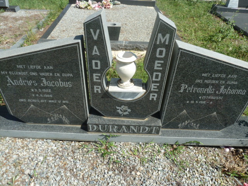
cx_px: 124
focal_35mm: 25
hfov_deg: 69.4
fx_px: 179
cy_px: 93
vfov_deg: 54.9
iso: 80
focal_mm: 4.1
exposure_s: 1/500
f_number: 4
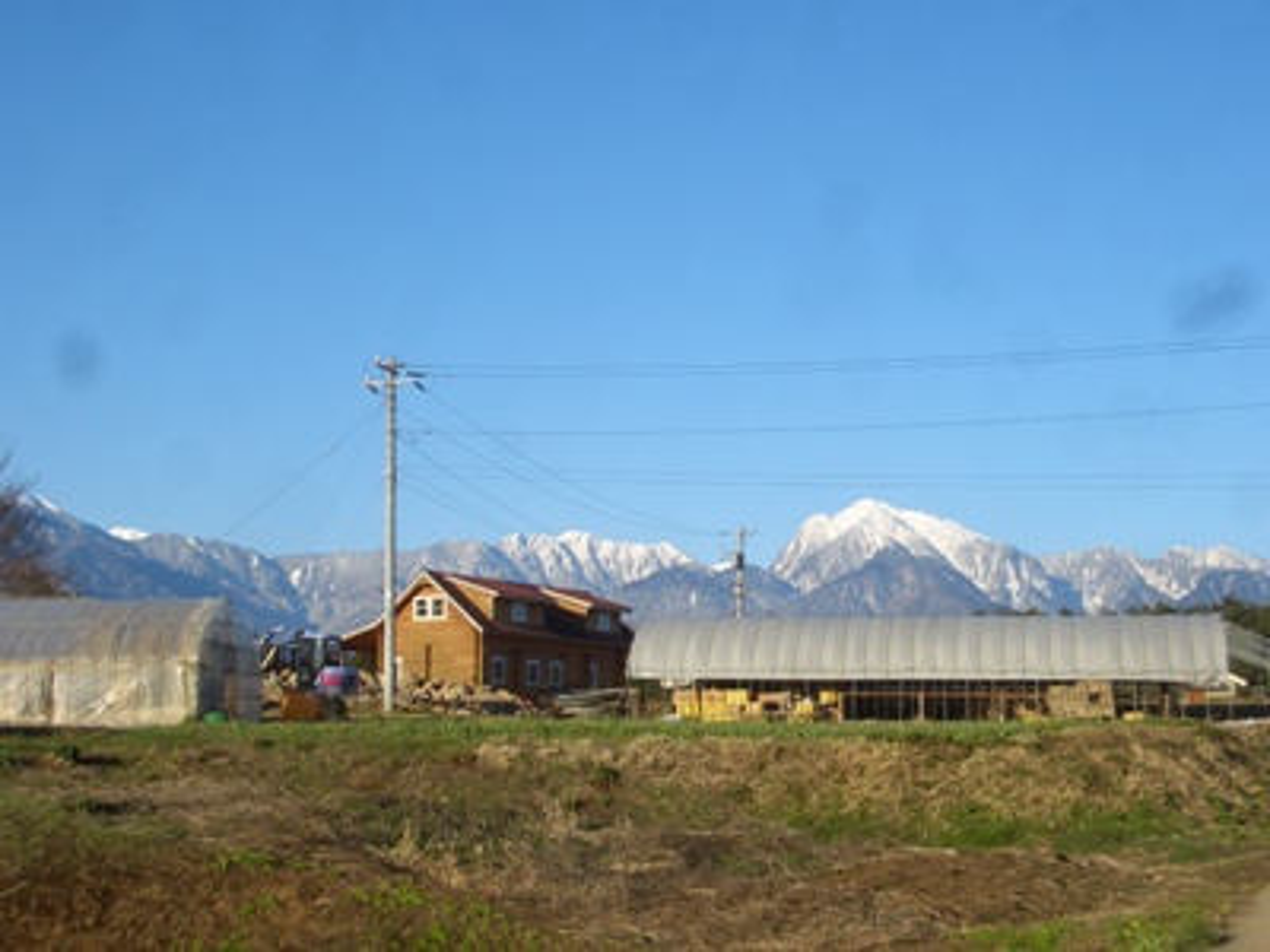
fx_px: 1798
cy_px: 476
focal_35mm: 49
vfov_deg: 29.7
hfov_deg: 38.9
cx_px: 635
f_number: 5
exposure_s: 1/250
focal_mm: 8.2
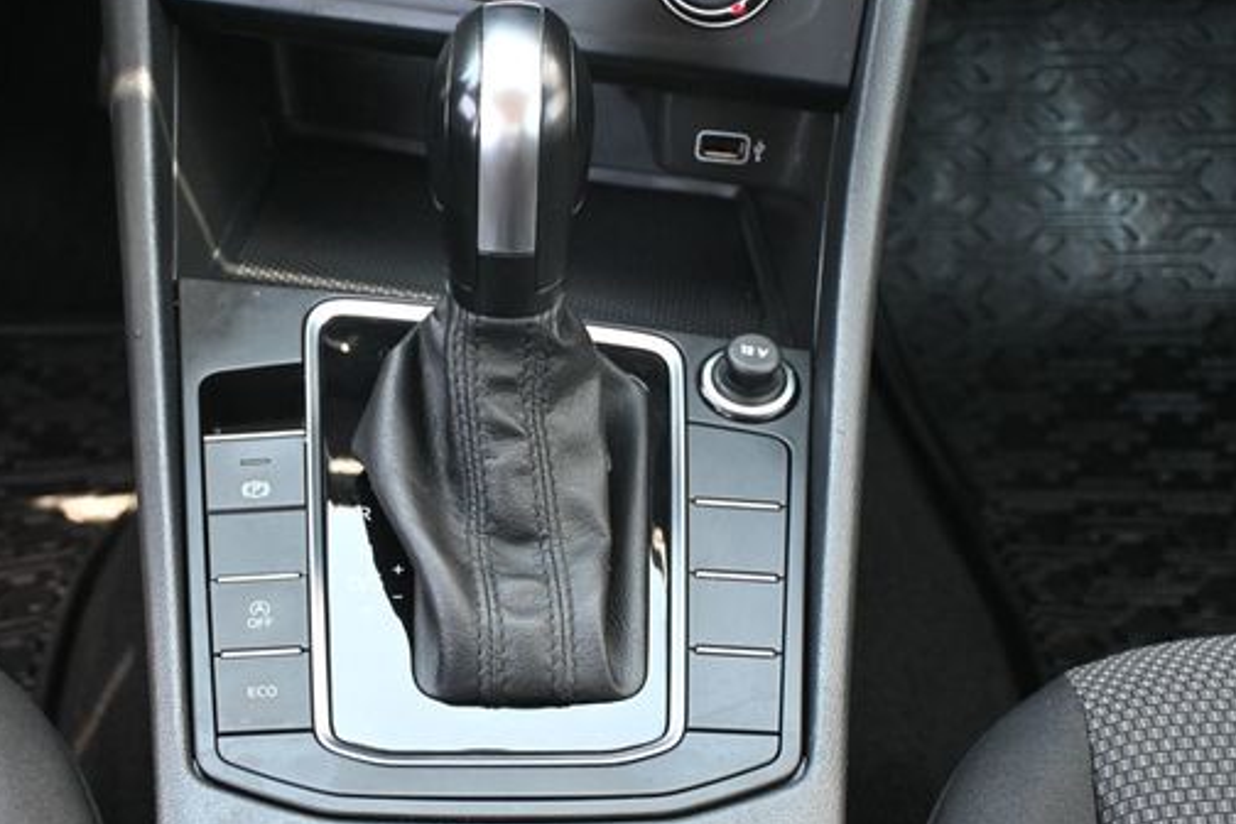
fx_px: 2288
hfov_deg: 30.2
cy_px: 410
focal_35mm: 67
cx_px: 495
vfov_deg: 20.4
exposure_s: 1/100
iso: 3200
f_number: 5.3
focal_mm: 35
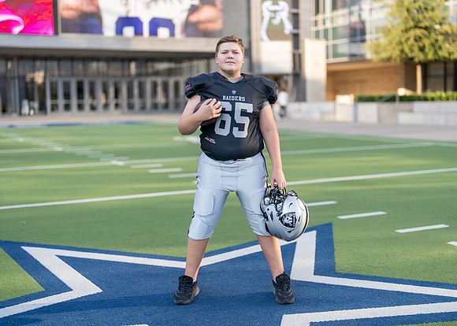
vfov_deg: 26.0
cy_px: 163
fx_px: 707
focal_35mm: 55
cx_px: 243
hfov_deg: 35.8
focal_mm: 50
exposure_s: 1/2500
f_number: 1.2
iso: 100
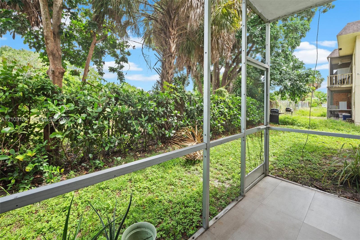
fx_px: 140
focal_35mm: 14
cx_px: 180
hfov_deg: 104.2
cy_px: 120
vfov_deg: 81.2
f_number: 8
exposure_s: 1/100
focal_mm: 14
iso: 200
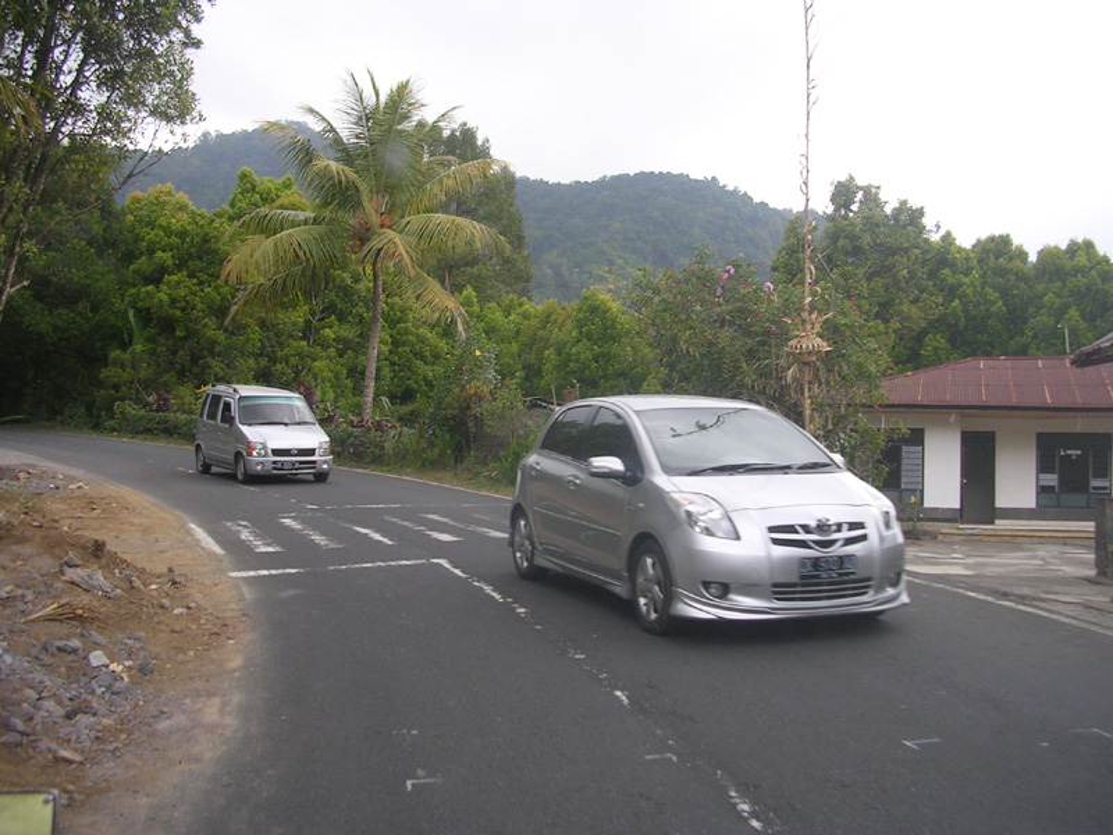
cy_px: 418
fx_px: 1222
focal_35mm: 38
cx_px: 556
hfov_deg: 49.0
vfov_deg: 37.7
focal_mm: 5.8
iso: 50
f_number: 2.8
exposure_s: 1/236
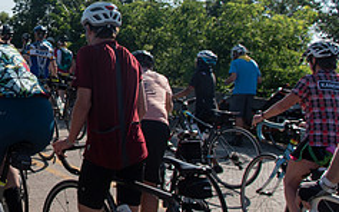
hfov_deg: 30.1
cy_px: 42
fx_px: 554
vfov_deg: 21.4
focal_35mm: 60
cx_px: -43
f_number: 6.3
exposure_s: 1/1600
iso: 200
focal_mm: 24
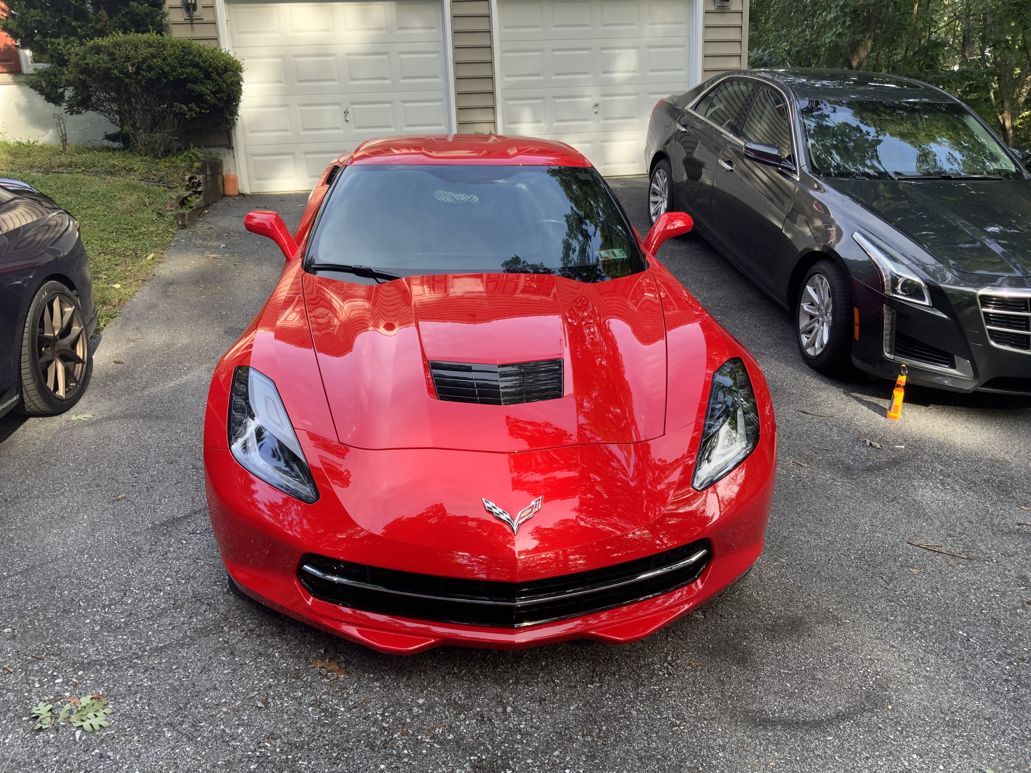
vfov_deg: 48.2
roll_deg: +1.6
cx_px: 516
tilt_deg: -15.1
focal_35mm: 29
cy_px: 386
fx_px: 864
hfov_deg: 61.7
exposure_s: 1/122
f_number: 1.8
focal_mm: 3
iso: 20
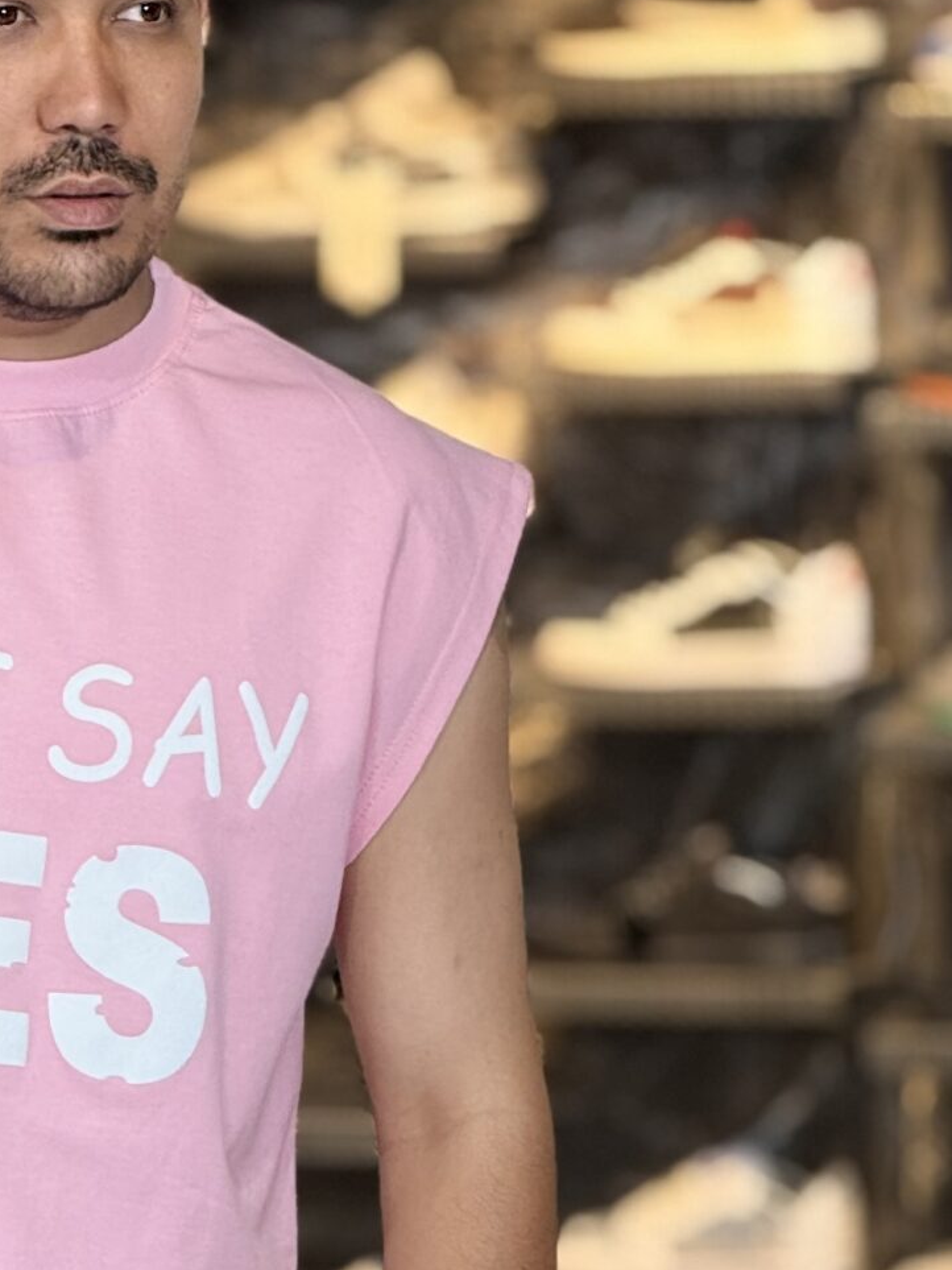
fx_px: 11700
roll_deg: -0.5
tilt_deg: -6.2
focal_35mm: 319
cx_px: -92
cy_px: 1230
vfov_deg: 6.2
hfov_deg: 4.6
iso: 125
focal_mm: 15.66
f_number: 2.8
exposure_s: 1/100
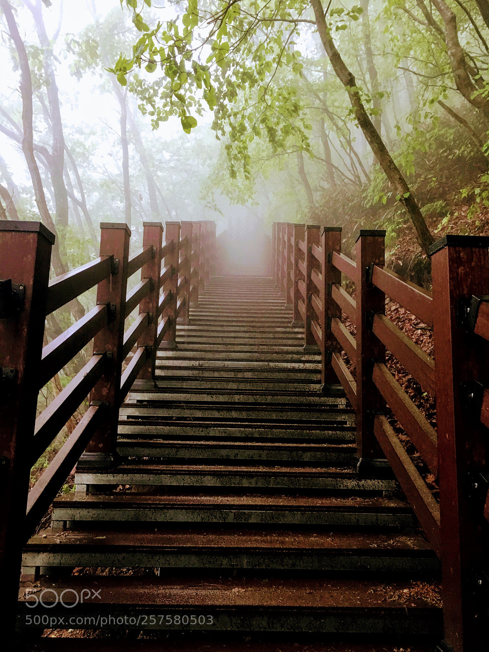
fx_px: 546
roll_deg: -2.1
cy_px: 326
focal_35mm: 29
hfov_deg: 48.2
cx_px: 244
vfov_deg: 61.7
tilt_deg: +8.5
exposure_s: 1/30
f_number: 2.2
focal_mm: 4.15
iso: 80
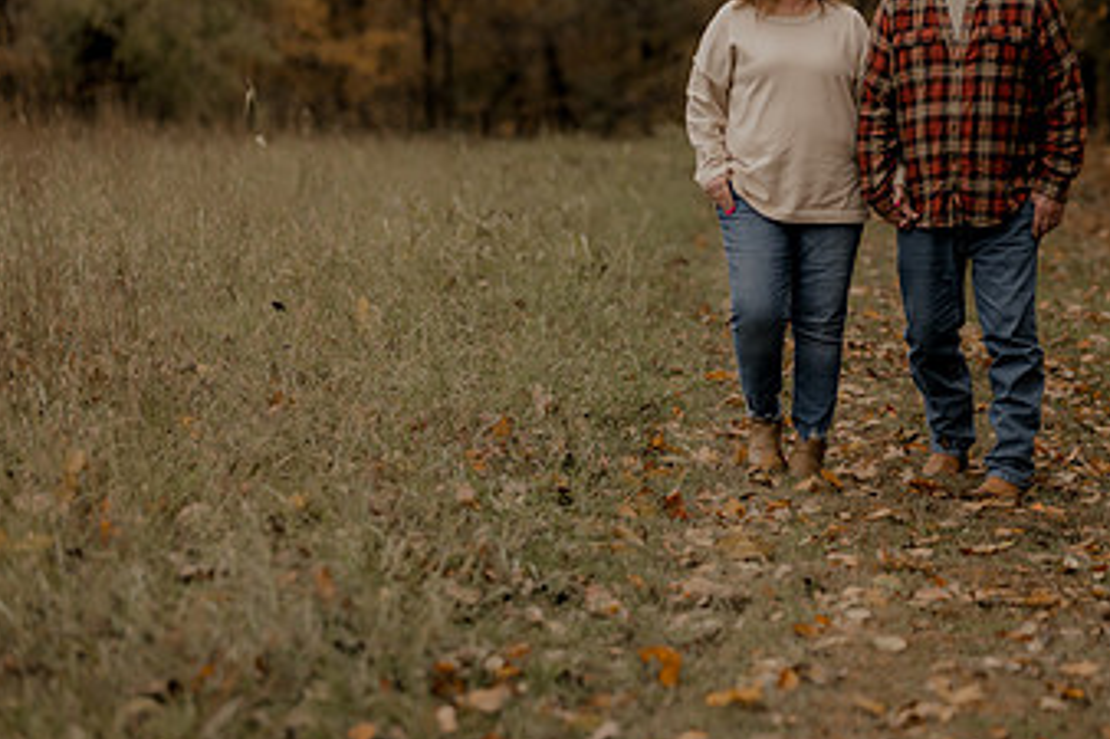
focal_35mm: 146
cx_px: 906
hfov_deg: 14.0
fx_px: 4499
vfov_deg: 9.4
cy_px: 159
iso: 250
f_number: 1.8
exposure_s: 1/2500
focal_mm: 85
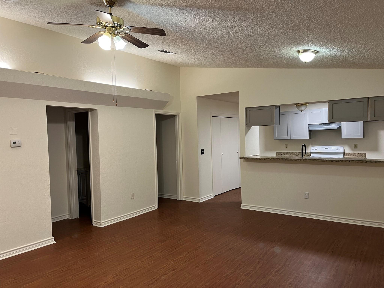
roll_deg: +2.1
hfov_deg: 67.3
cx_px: 192
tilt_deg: -1.1
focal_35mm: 26
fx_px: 288
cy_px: 144
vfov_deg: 53.1
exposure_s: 1/60
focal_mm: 5.1
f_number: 1.6
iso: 100
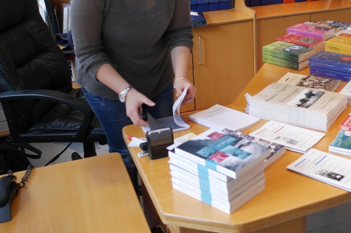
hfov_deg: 36.2
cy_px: 37
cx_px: 256
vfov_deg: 24.5
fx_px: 526
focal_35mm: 54
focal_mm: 15
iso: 800
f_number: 2.5
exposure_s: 1/250
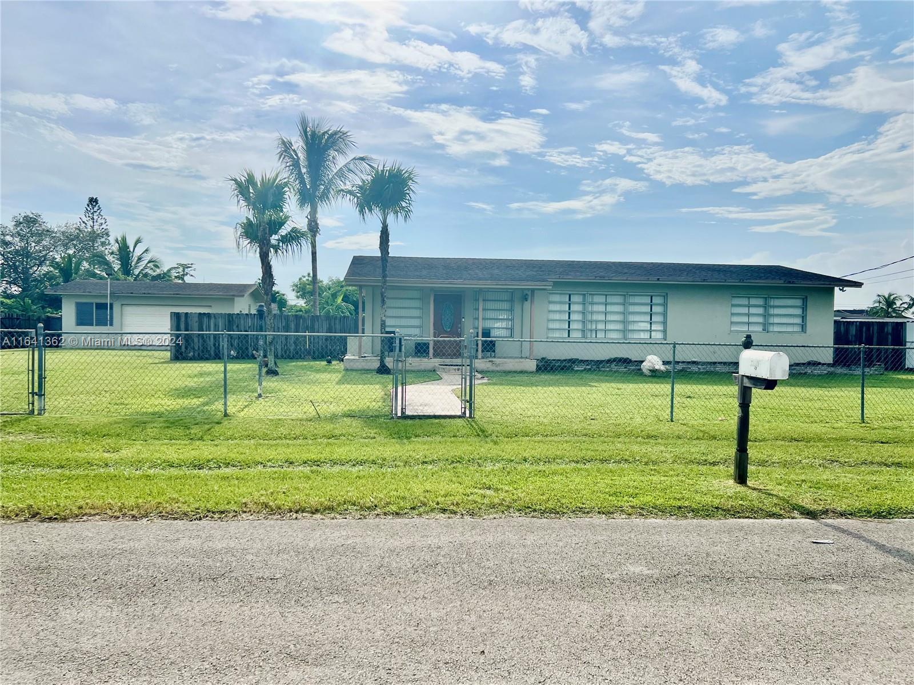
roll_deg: -0.9
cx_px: 457
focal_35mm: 26
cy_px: 342
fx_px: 687
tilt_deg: -1.7
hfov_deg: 67.3
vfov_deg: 53.1
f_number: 1.5
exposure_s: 1/16393
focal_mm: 5.7
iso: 50
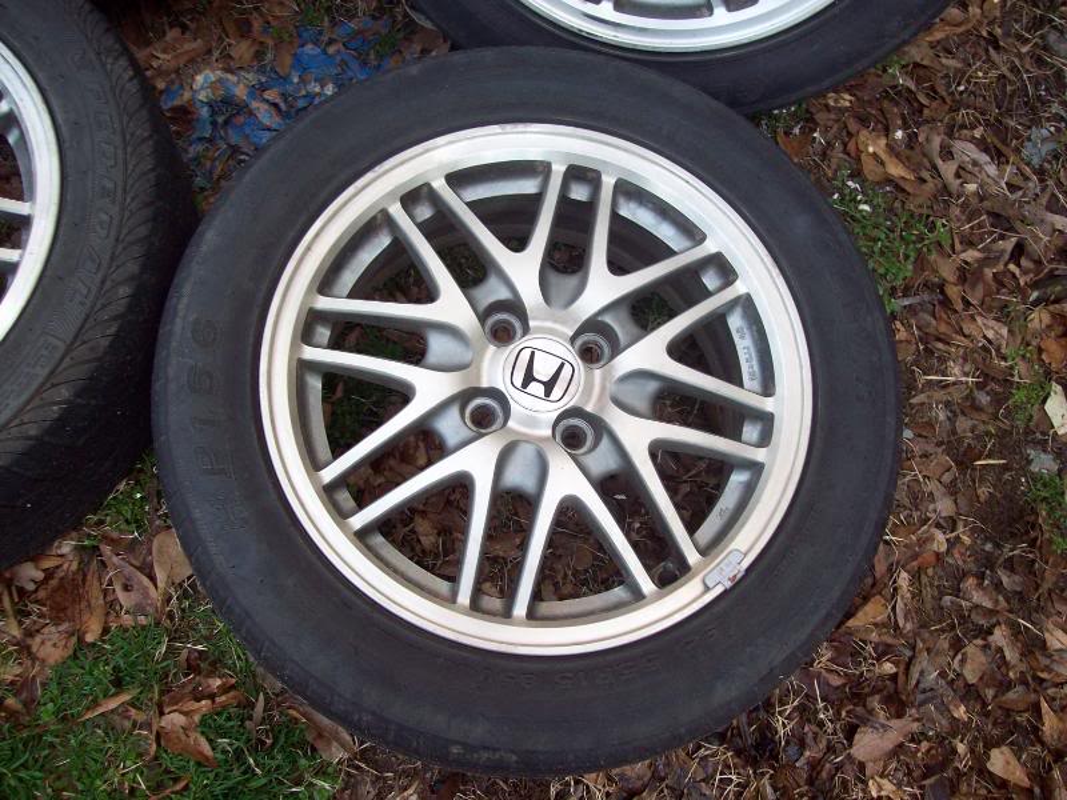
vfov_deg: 39.7
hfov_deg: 51.4
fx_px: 1110
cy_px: 400
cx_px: 534
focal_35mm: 36
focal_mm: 6
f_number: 2.7
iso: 80
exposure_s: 1/74.6
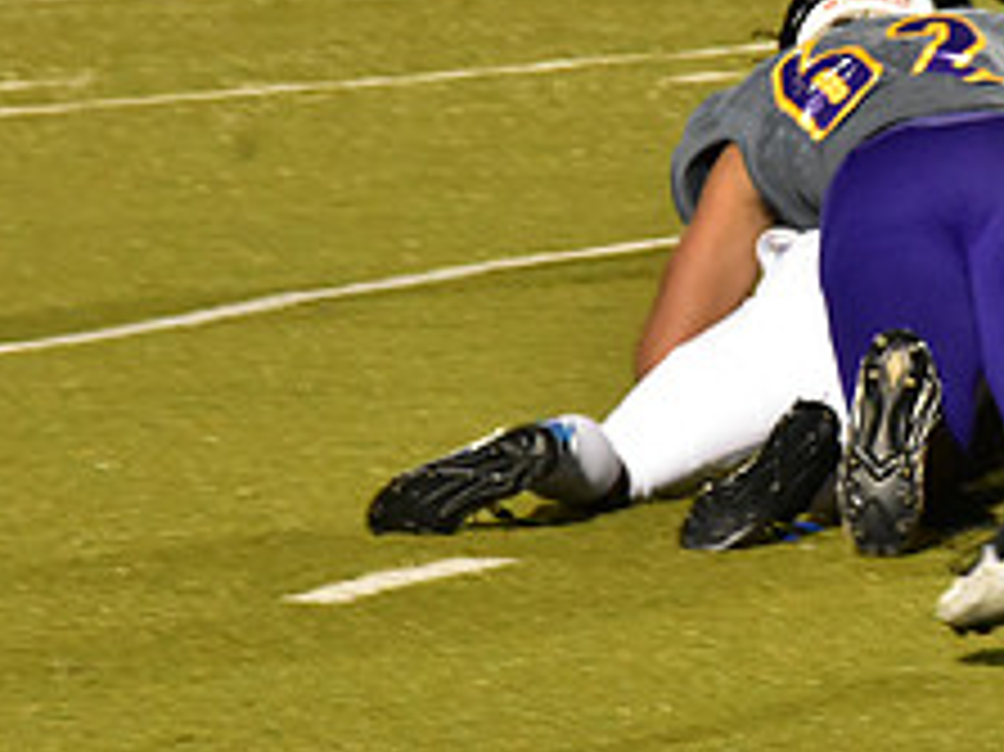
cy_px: 196
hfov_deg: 3.9
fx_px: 14675
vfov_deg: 2.9
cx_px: 941
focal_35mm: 506
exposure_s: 1/60
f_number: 11
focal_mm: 135
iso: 6400
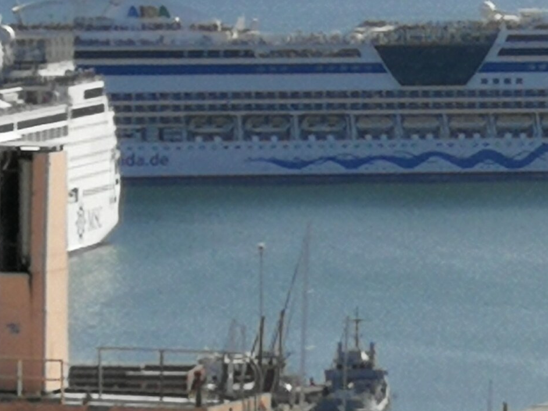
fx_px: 5162
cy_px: 78
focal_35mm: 326
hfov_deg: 6.1
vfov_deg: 4.6
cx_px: 375
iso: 50
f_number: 1.8
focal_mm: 3.95
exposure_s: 1/1845
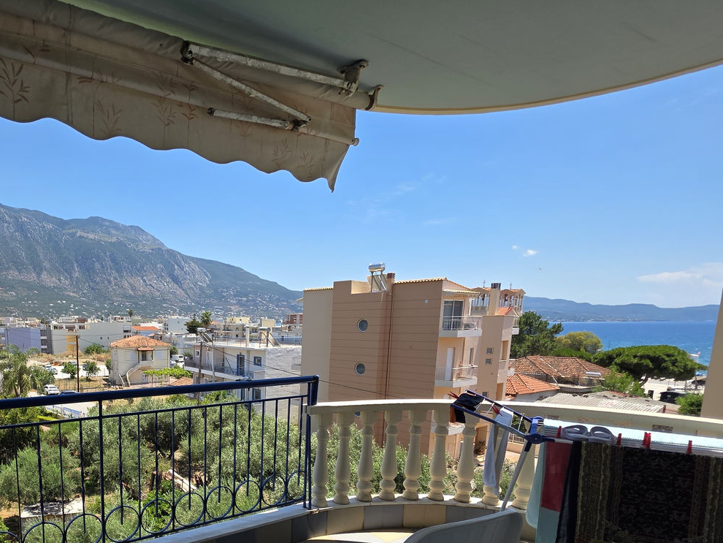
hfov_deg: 73.6
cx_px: 184
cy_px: 402
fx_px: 439
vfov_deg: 60.3
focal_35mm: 21
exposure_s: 1/1418
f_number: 1.9
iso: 40
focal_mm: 2.2
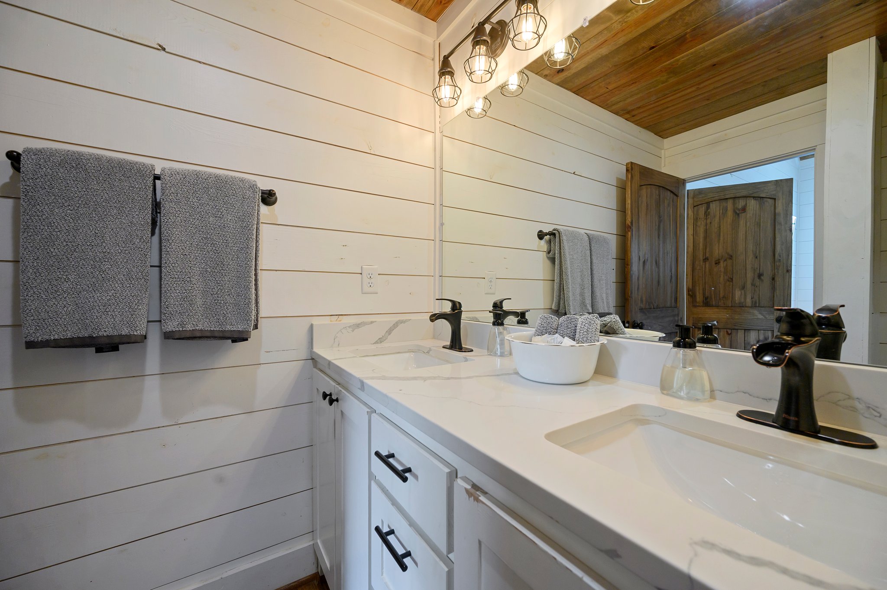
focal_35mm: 14
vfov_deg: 81.1
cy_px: 295
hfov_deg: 104.3
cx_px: 444
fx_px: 345
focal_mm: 14
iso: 500
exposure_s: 1/50
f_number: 6.3
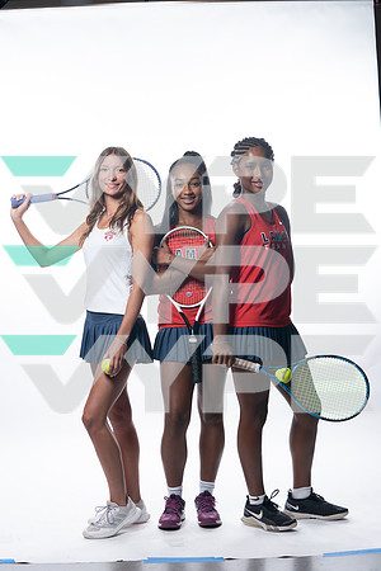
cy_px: 286
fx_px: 1111
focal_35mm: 70
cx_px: 190
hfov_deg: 19.5
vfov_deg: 28.8
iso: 200
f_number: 5.6
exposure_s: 1/250
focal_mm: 70
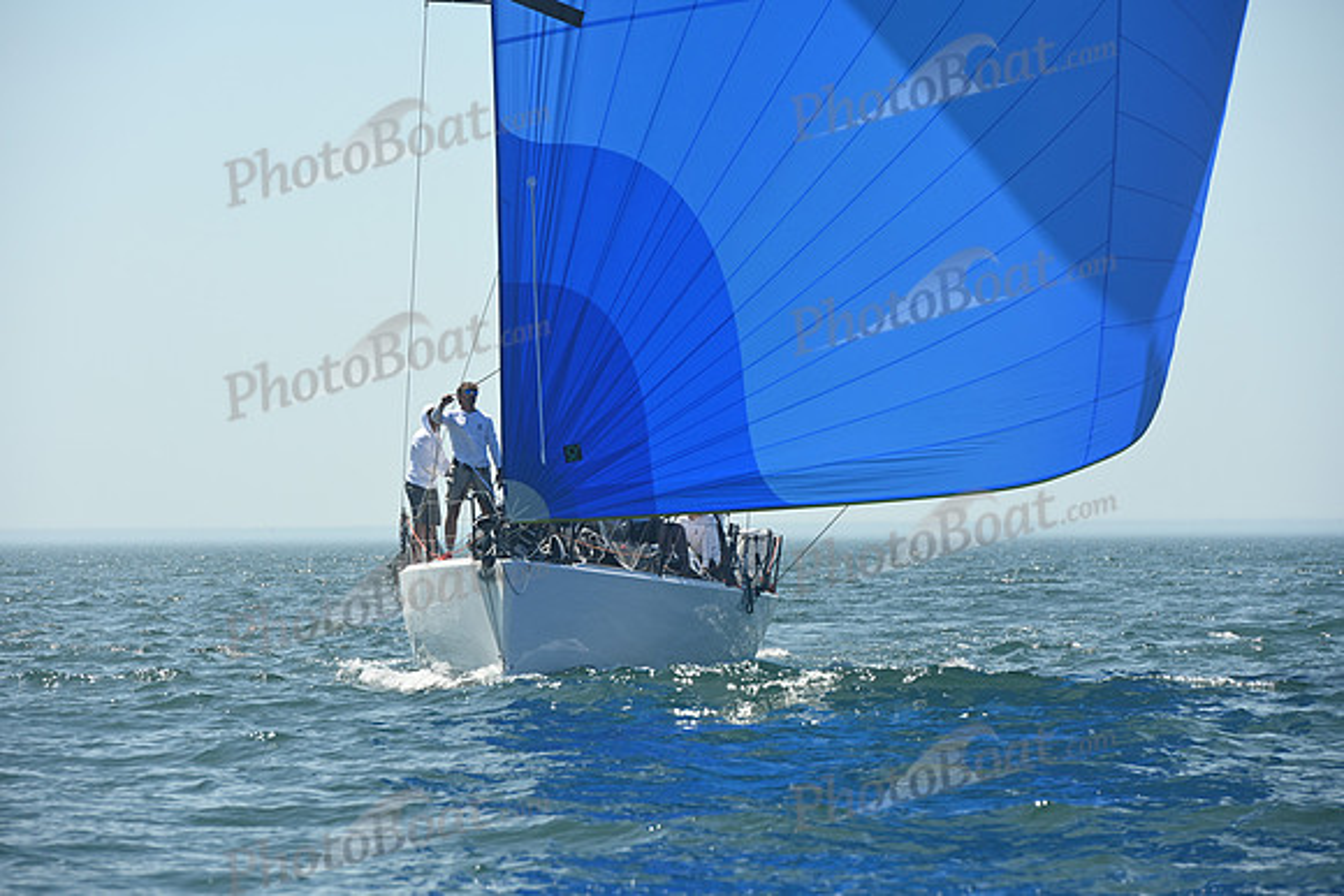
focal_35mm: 200
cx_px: 672
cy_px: 448
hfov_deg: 10.3
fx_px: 7468
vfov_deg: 6.9
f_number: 8
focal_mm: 200
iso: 320
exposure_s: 1/1000
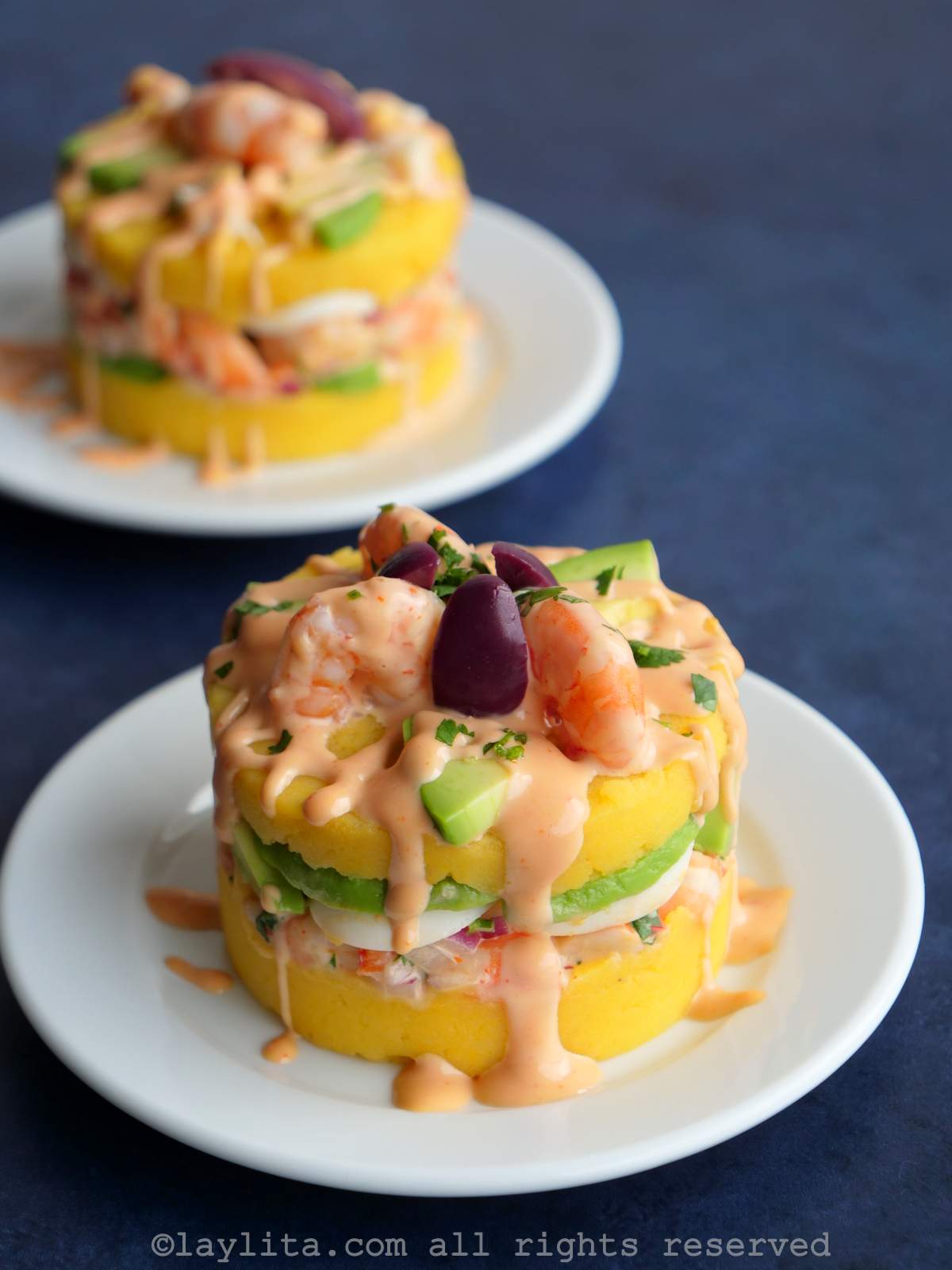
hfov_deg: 15.4
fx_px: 3520
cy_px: 635
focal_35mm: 96
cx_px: 476
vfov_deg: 20.4
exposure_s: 1/125
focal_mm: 48
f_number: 3.9
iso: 250
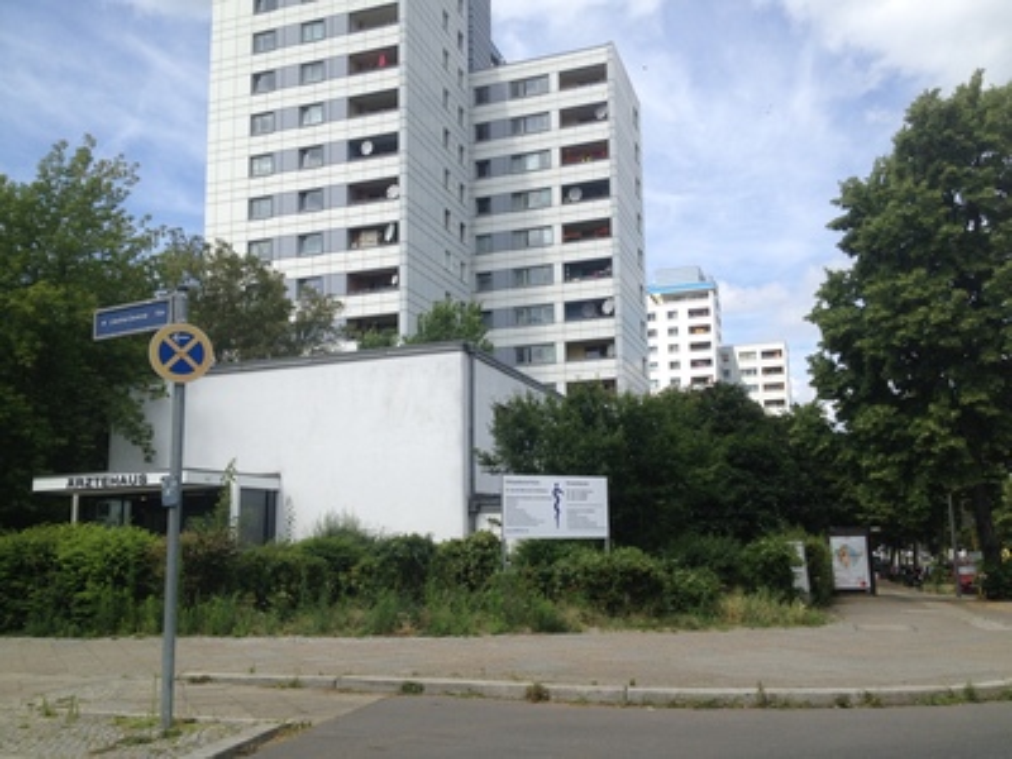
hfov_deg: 52.6
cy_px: 380
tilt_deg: +4.9
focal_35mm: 35
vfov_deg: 40.7
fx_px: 1023
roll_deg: +0.7
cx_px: 506
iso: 50
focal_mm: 4.28
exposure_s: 1/1672
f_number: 2.4
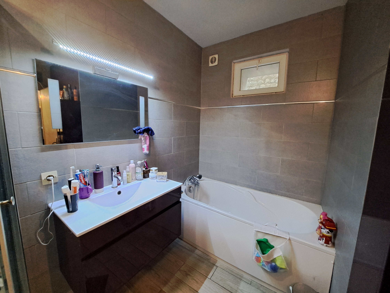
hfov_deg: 106.2
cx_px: 195
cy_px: 146
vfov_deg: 89.9
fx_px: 146
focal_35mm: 13
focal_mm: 1.74
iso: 400
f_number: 2.2
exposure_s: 1/25
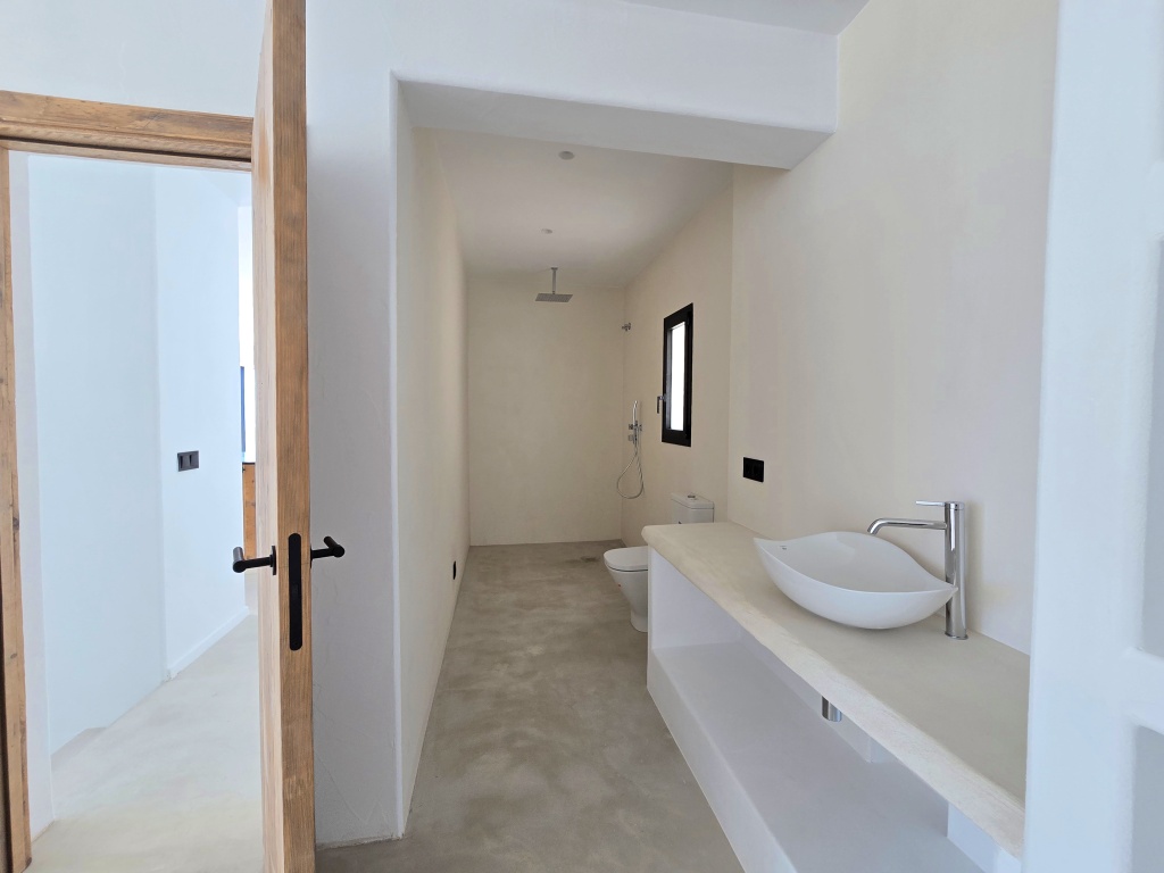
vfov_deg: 89.9
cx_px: 582
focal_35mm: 13
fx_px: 437
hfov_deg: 106.2
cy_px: 436
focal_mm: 2.2
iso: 80
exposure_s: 1/120
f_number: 2.2
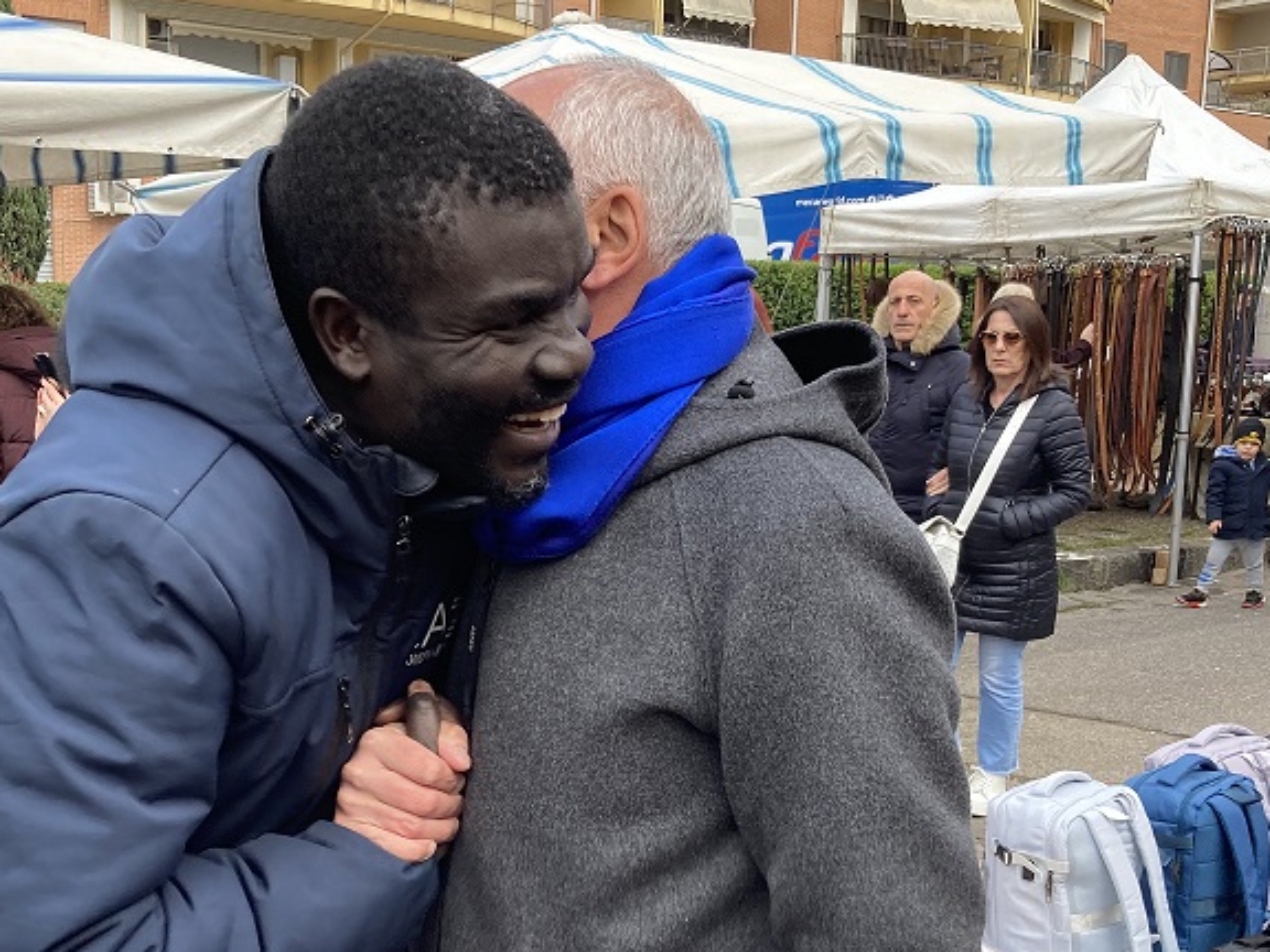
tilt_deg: -9.4
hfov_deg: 38.7
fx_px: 1798
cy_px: 714
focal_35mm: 49
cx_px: 476
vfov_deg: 29.2
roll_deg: -1.2
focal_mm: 3.99
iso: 25
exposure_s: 1/121
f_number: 1.8
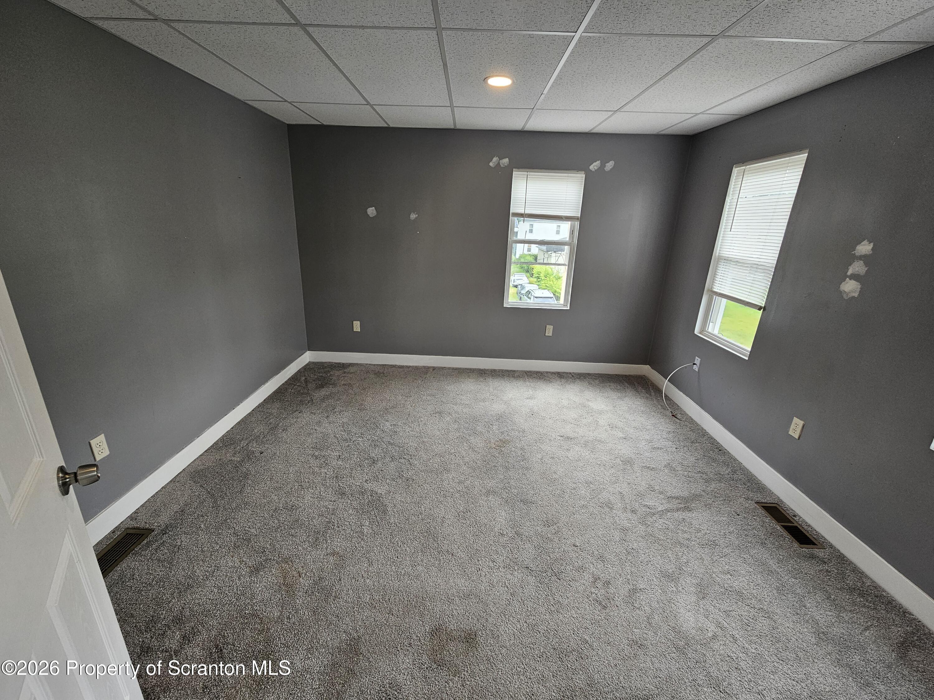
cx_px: 467
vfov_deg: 89.9
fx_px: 351
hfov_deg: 106.2
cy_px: 350
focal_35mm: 13
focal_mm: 2.2
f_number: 2.2
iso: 64
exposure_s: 1/60
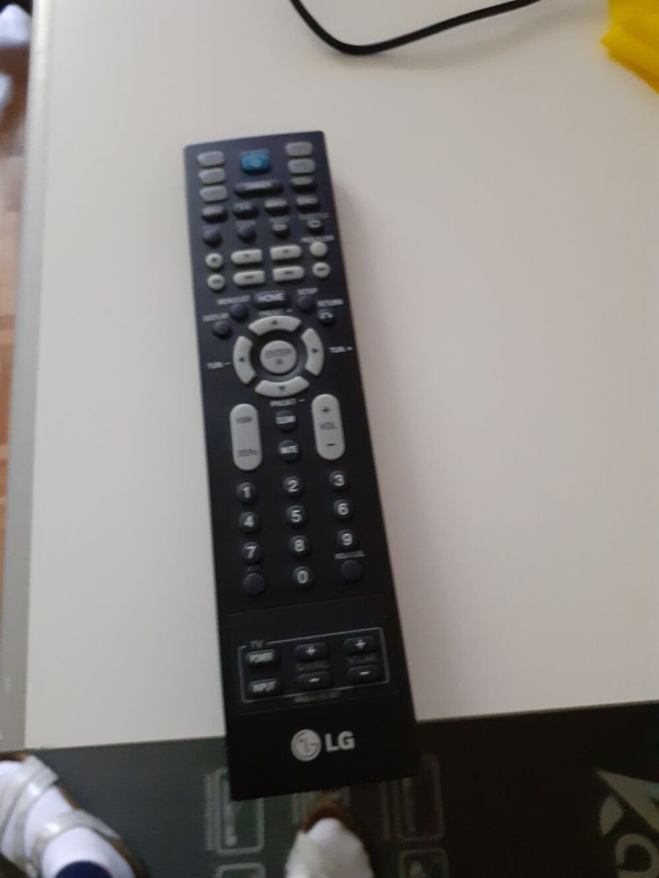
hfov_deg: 51.4
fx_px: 685
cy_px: 439
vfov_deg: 65.3
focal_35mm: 27
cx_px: 330
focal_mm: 3.6
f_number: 1.9
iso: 500
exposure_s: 1/25
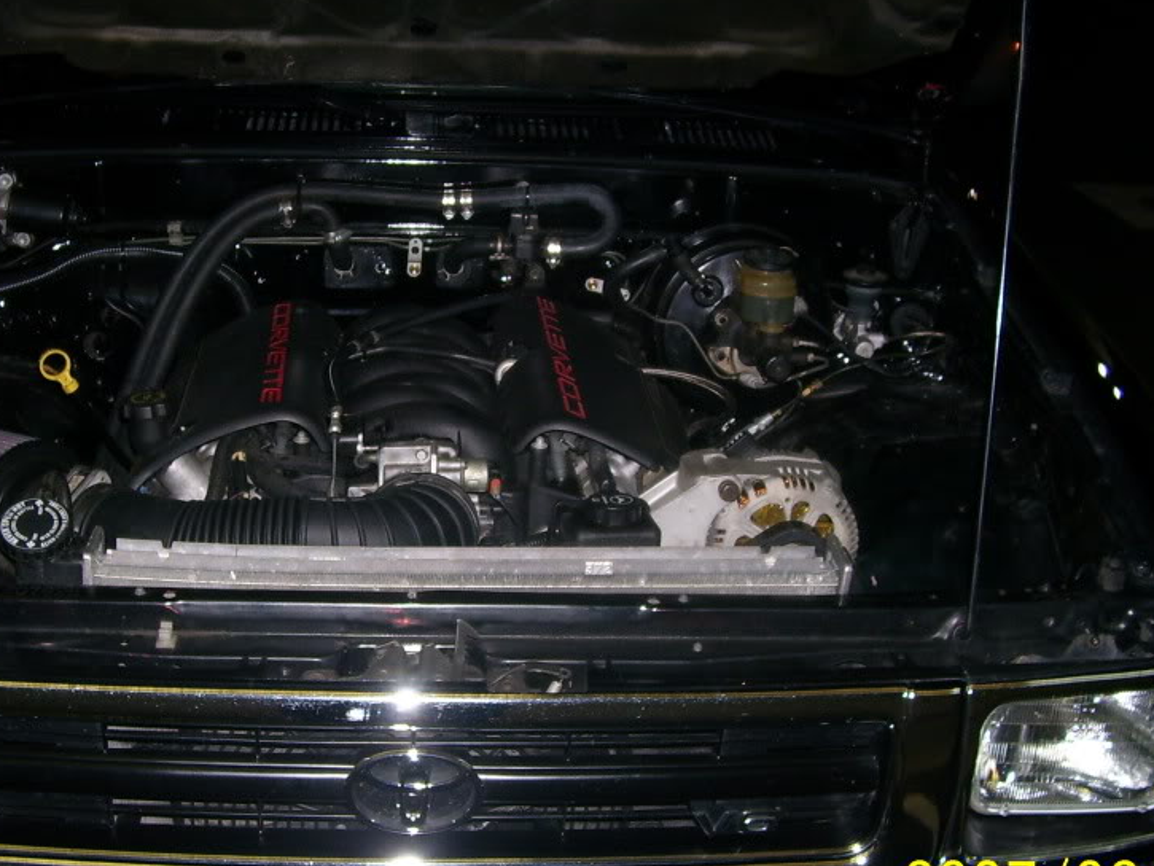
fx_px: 1600
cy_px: 423
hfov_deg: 39.5
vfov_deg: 30.3
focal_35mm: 48
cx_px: 487
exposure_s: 1/60
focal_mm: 5.6
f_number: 2.7
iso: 80
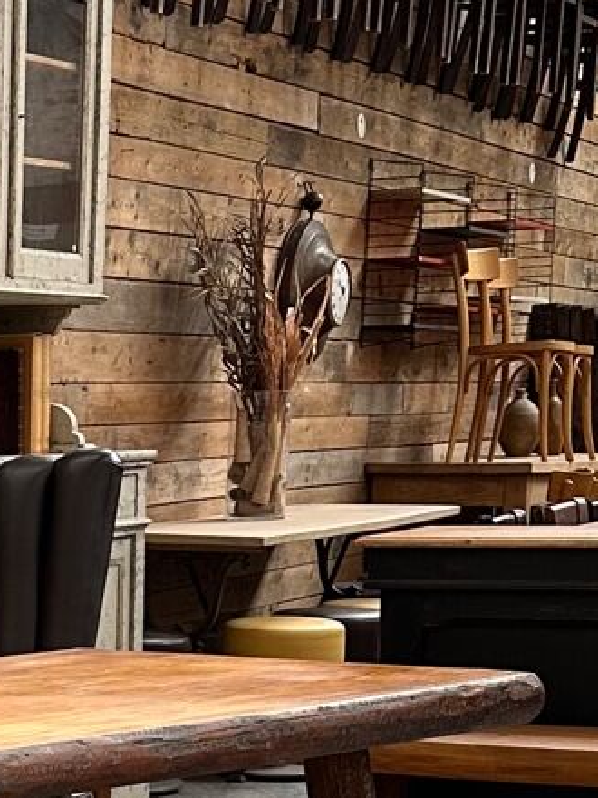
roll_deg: +1.3
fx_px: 2534
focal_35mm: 110
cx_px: -221
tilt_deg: -12.5
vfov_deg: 17.1
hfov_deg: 12.9
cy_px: 956
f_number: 1.78
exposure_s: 1/121
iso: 125
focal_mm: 6.86
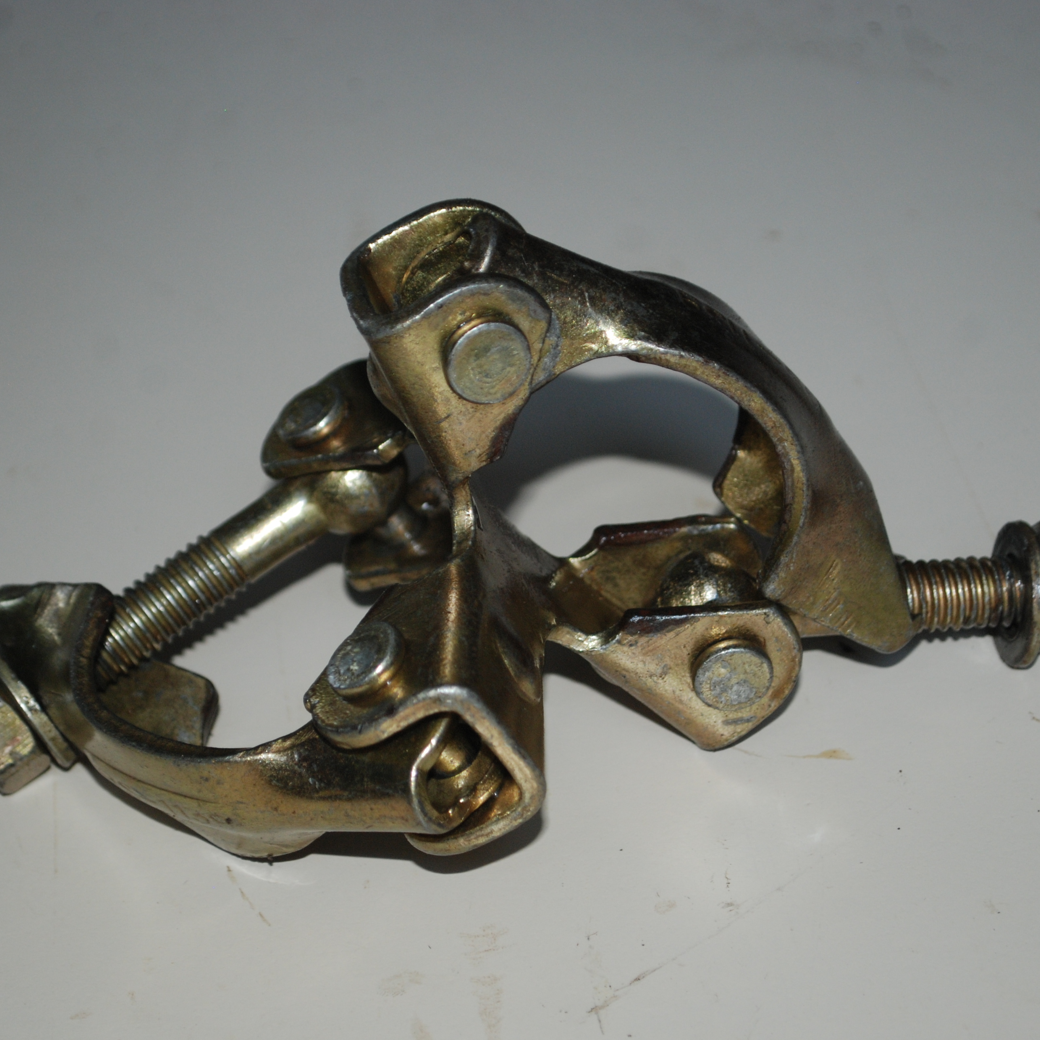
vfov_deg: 18.1
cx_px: 500
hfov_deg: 18.1
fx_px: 3263
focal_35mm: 96
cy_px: 522
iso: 400
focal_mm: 50
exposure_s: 1/60
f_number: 5.6
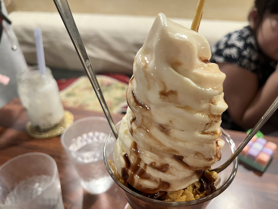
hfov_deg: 67.3
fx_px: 209
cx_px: 139
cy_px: 104
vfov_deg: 53.1
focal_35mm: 26
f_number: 1.6
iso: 320
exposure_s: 1/50
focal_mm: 5.1
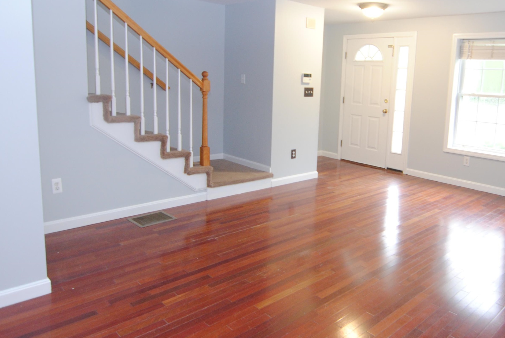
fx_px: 447
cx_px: 321
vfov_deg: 41.3
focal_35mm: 32
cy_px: 144
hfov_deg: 58.1
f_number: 2.8
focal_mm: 13
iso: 400
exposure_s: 1/20
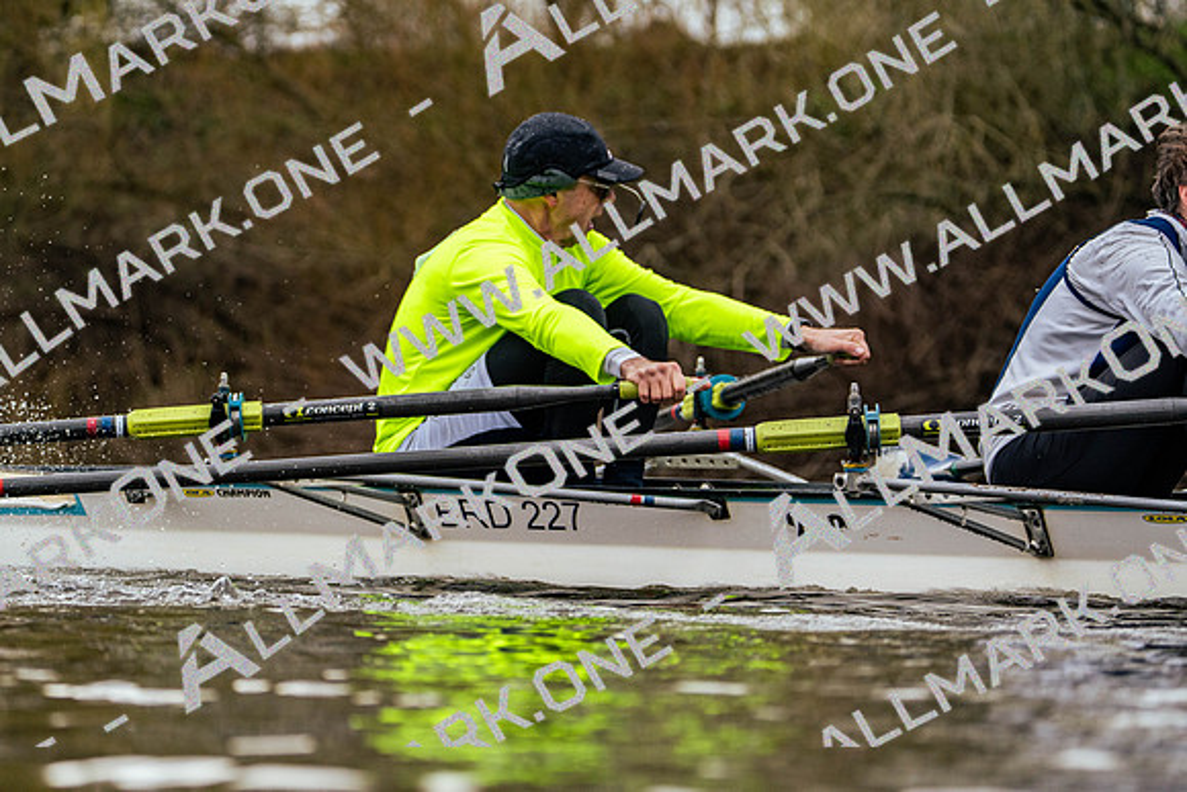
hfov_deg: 9.8
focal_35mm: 211
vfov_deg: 6.5
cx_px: 594
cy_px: 396
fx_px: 6958
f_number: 6.3
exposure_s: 1/2000
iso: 1600
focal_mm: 211
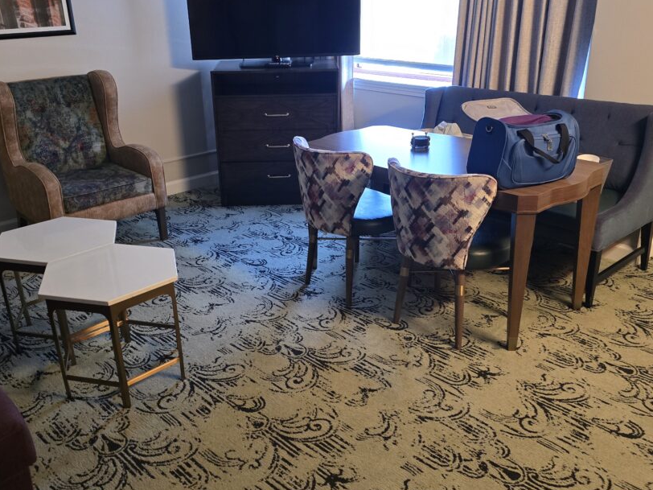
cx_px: 312
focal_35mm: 34
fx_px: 641
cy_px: 251
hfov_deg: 53.9
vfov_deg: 41.8
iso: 800
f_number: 1.7
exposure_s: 1/60
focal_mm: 6.3
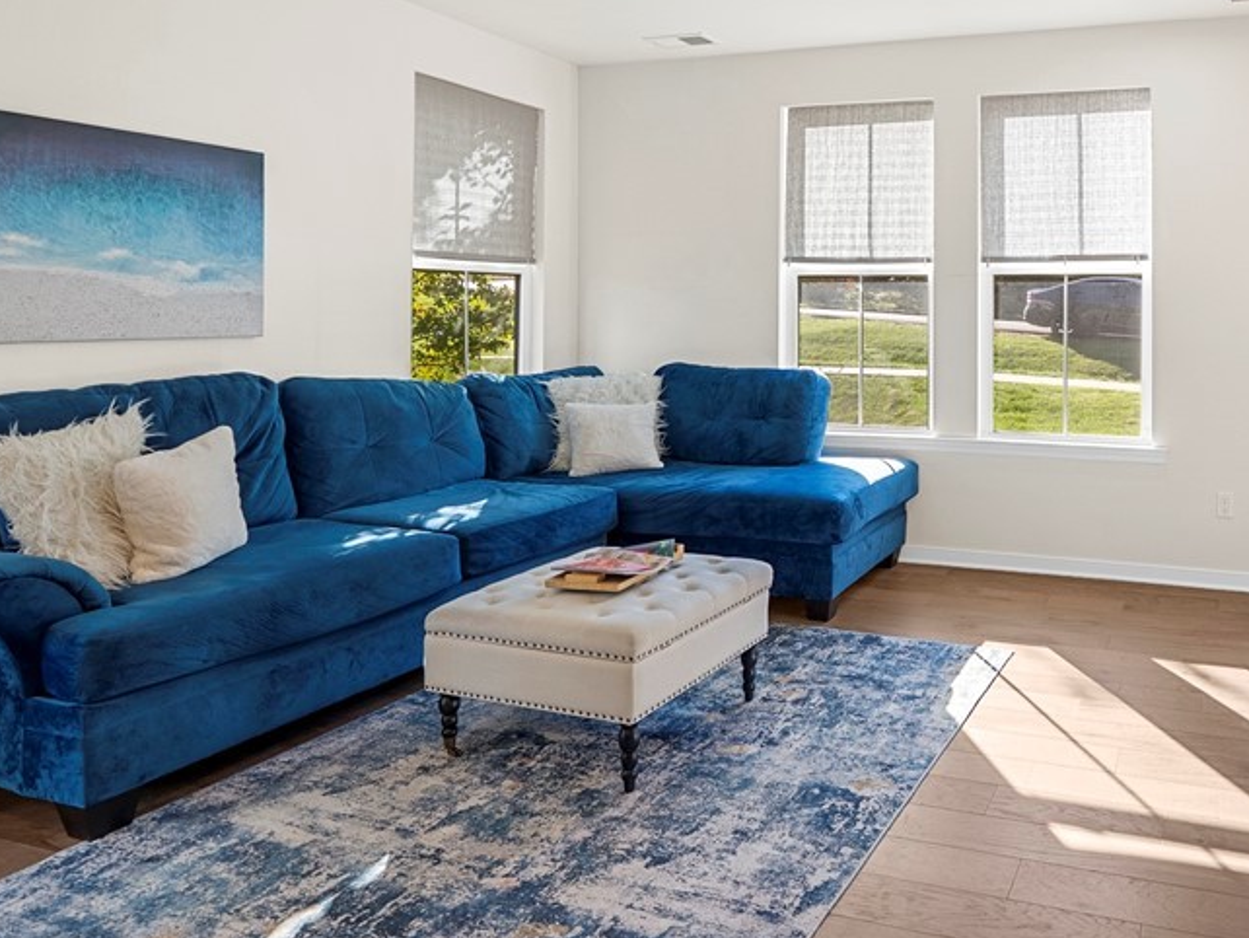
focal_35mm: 26
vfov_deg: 52.0
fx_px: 938
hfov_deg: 63.0
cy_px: 309
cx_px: 952
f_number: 4
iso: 1000
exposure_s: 1/25
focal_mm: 16
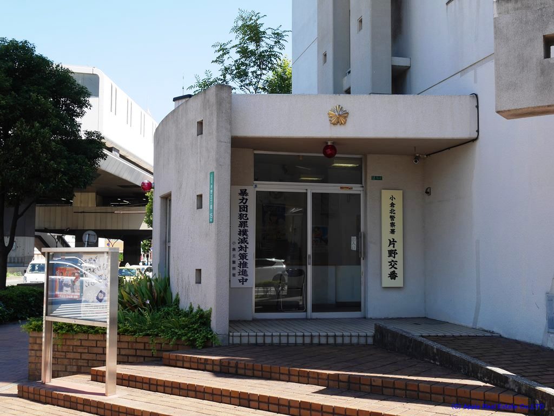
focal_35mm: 42
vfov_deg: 34.3
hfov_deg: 44.8
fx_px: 672
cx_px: 277
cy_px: 208
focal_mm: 21
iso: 200
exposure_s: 1/200
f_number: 7.1
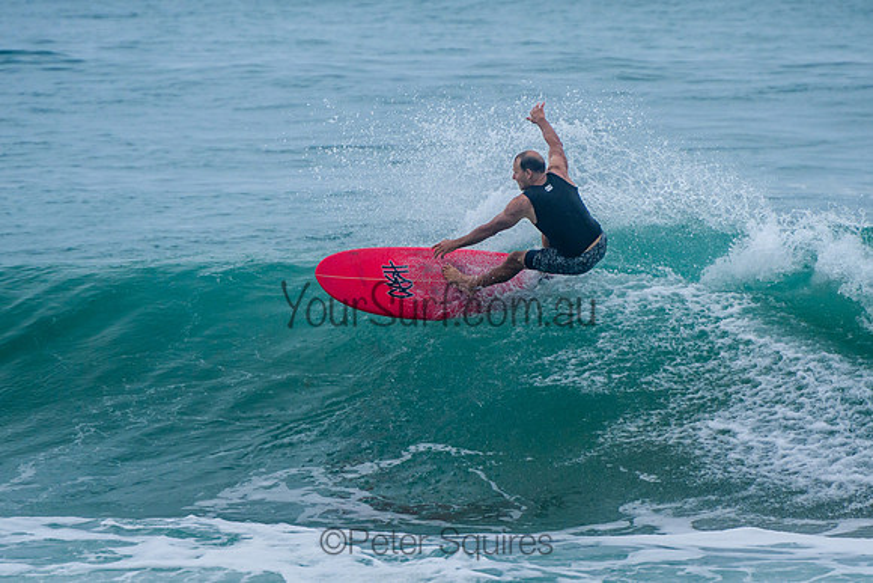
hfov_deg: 3.7
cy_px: 182
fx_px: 13348
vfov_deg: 2.5
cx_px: 490
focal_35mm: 550
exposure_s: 1/2000
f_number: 8
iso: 500
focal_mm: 400
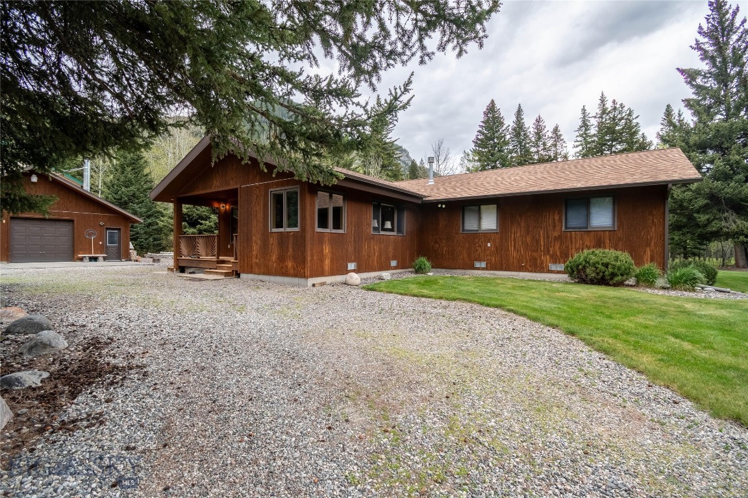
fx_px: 312
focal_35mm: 15
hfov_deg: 100.4
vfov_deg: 77.3
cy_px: 249
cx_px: 374
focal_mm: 10
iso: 400
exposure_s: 1/800
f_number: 8
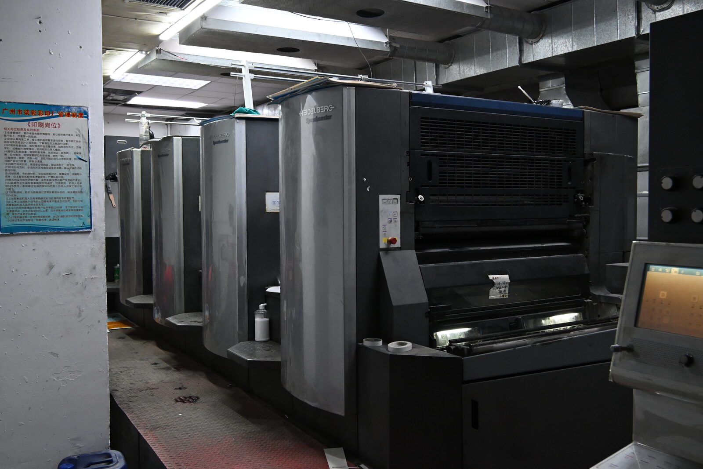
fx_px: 659
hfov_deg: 56.1
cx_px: 352
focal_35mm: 34
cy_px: 234
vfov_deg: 39.2
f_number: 5.6
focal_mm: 22.5
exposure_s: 1/200
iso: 3200
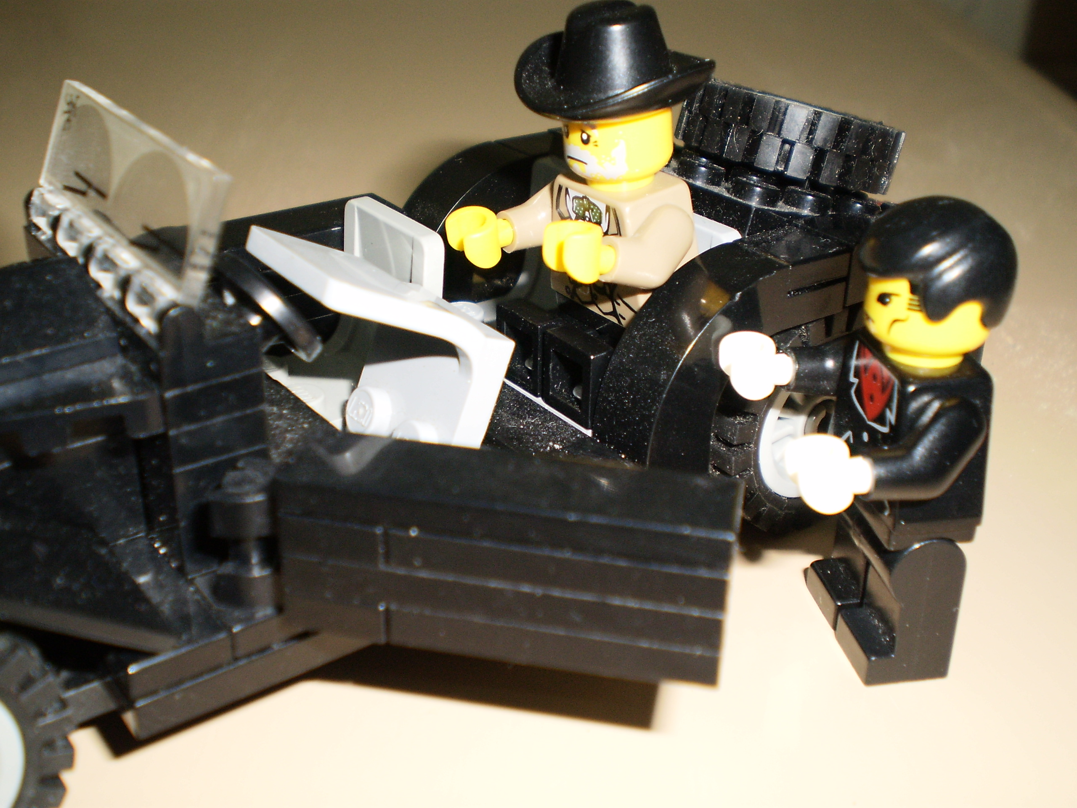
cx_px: 538
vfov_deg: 34.3
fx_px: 1307
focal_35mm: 42
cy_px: 404
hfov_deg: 44.8
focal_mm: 7.4
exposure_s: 1/30
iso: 125
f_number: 3.5
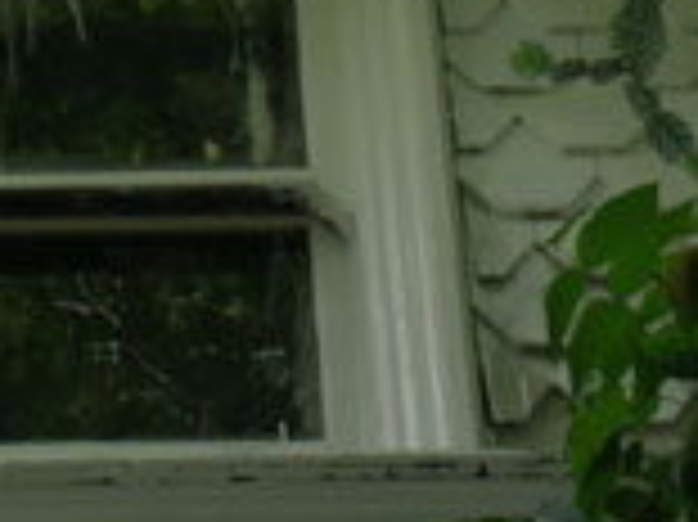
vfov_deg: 5.0
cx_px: 72
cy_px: -207
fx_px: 5984
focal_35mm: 297
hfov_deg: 6.7
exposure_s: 1/60
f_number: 7
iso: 52
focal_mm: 21.1
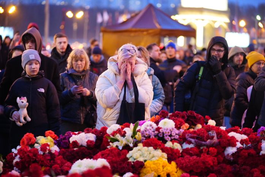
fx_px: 877
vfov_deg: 11.5
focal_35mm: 119
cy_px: 88
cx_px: 132
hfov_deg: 17.2
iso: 5000
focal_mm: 119
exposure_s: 1/40
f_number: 2.8
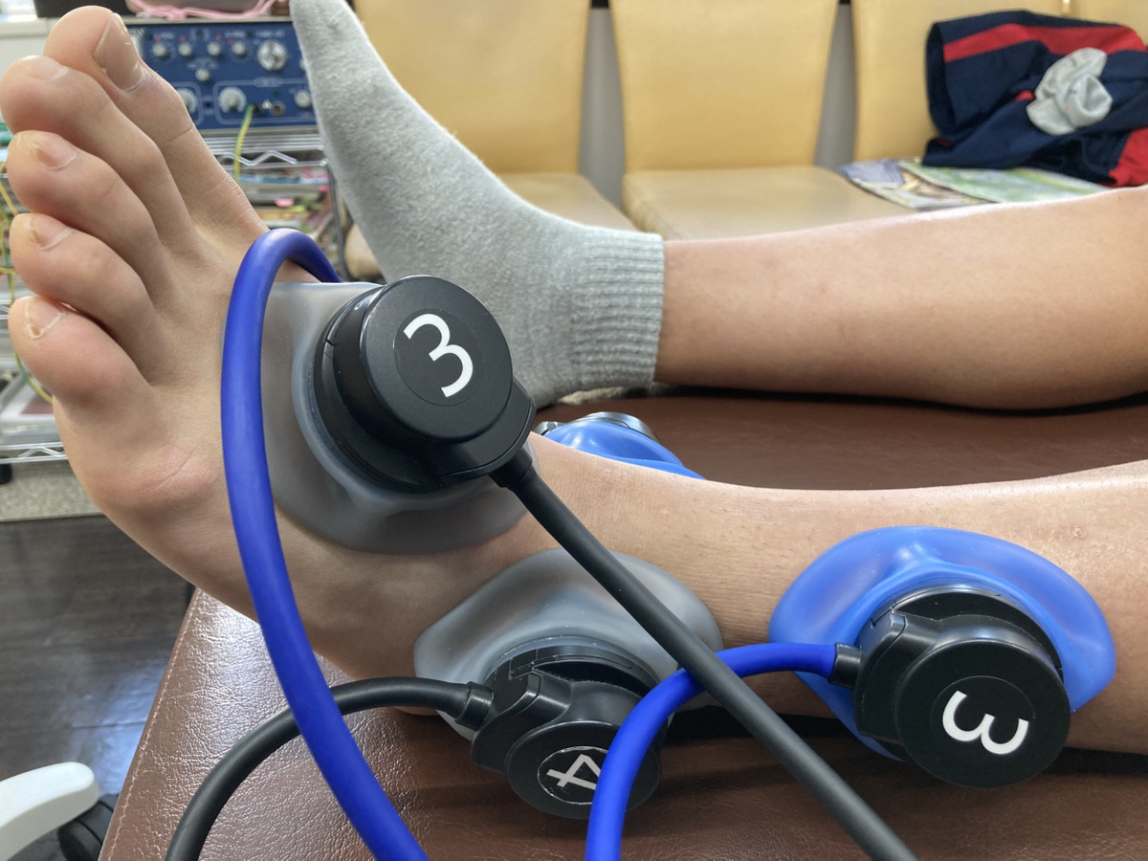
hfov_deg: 63.4
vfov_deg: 49.7
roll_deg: +0.3
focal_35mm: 28
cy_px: 430
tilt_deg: -27.8
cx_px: 574
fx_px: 929
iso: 125
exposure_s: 1/60
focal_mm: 3.99
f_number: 1.8
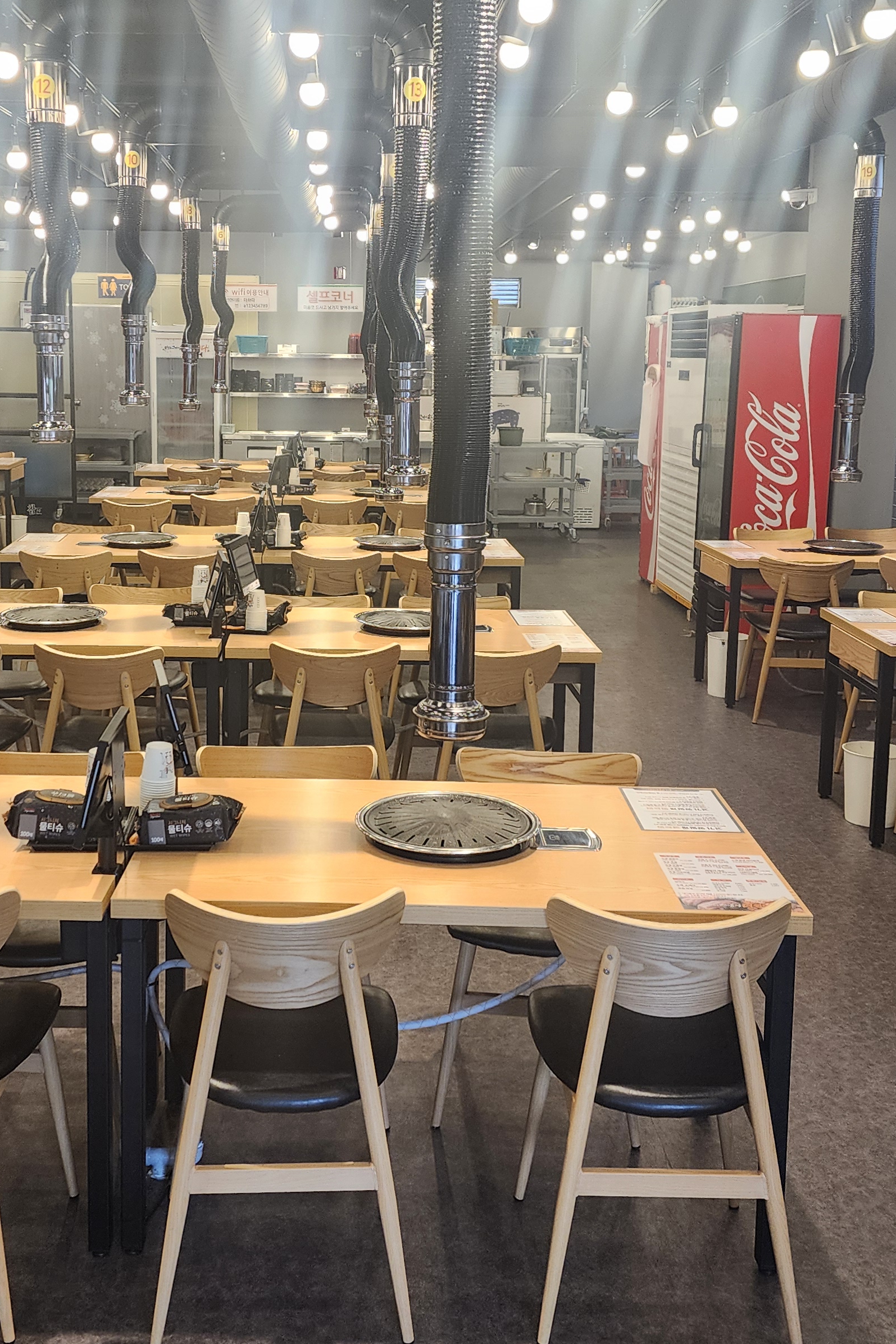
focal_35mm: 40
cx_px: 345
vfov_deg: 48.4
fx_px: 1493
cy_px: 597
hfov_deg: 33.3
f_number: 1.8
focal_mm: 6.4
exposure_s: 1/120
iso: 160
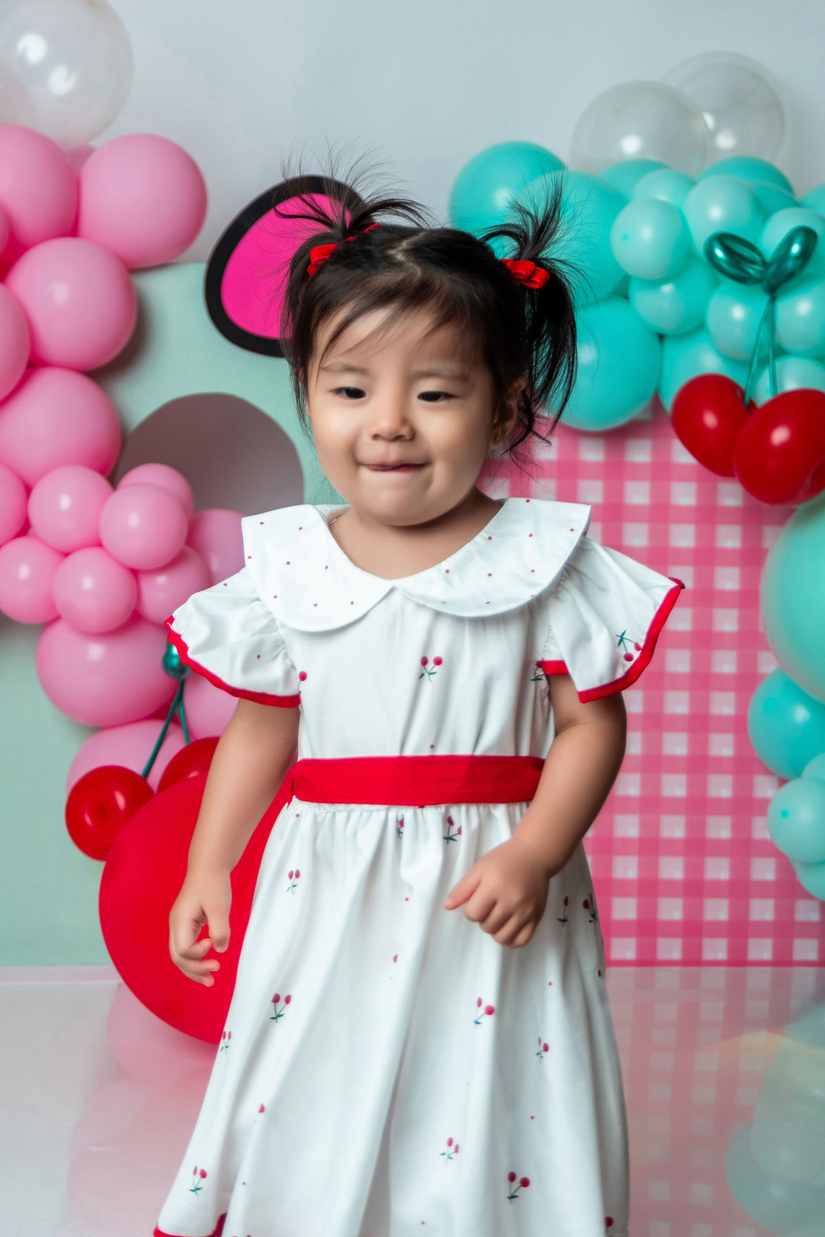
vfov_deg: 43.6
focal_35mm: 45
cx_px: 412
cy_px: 618
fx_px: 1547
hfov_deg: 29.9
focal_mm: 45
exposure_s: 1/160
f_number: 4.5
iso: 250
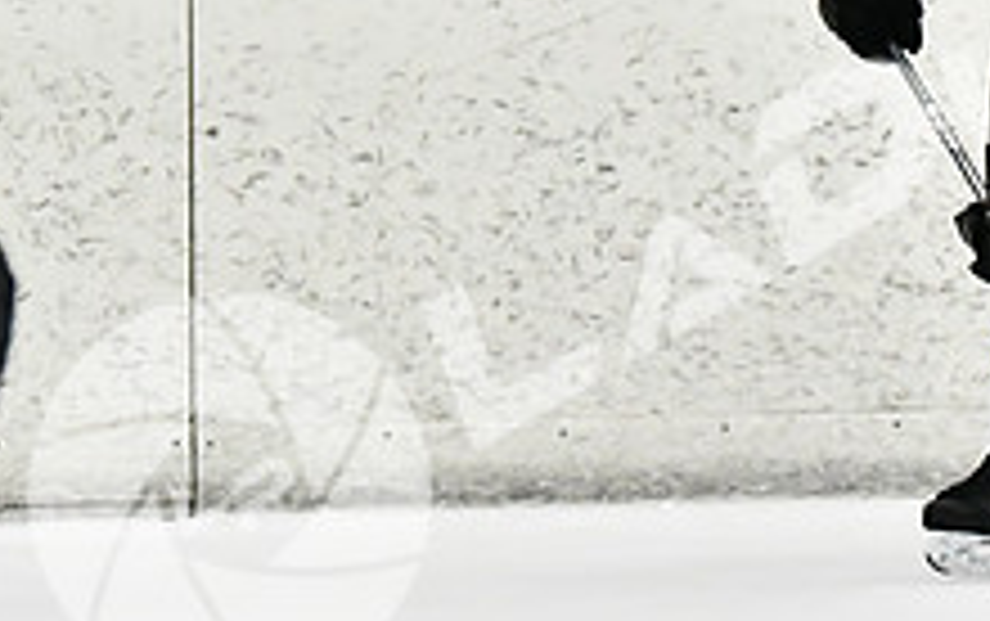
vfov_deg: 2.2
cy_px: 34
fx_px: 16313
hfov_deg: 3.5
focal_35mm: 604
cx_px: 1026
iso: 6400
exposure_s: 1/2000
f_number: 2.8
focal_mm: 150
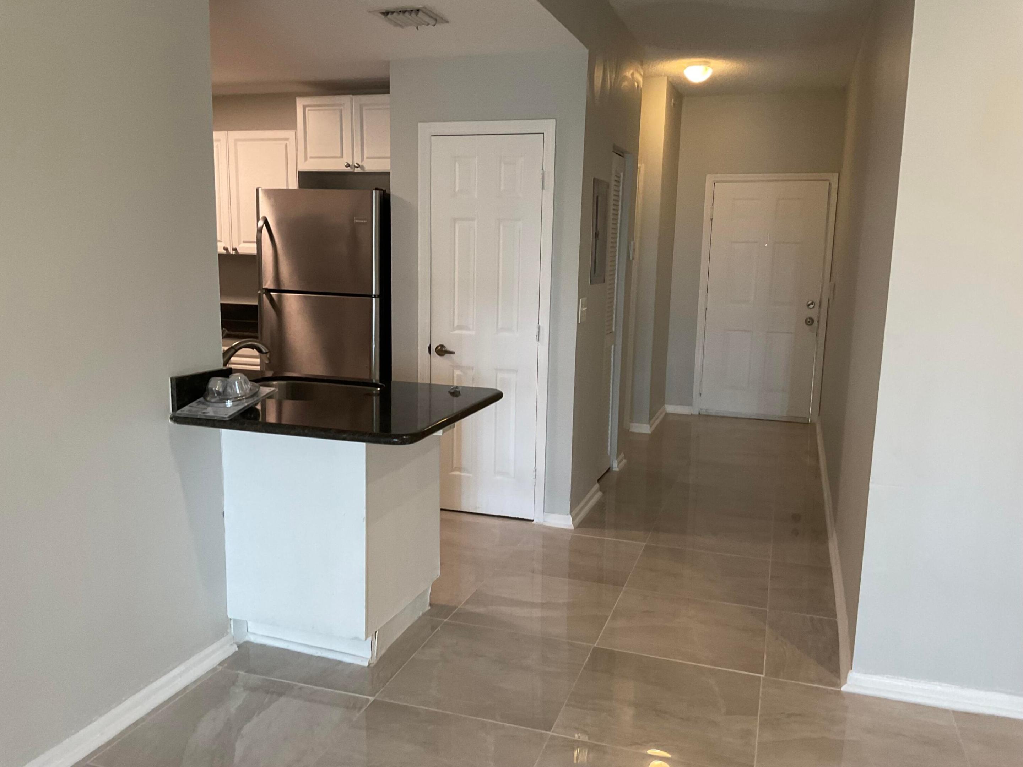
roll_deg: +0.9
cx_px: 512
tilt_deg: -6.6
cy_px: 384
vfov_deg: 48.2
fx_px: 857
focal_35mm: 29
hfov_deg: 61.7
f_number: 1.8
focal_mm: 3
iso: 100
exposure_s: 1/60
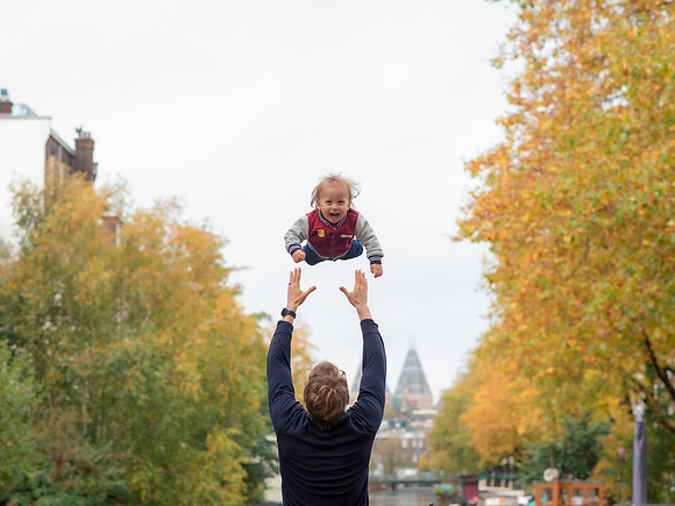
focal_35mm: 92
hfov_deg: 21.3
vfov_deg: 16.1
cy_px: 253
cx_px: 330
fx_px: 1791
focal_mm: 85
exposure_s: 1/320
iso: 250
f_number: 3.5
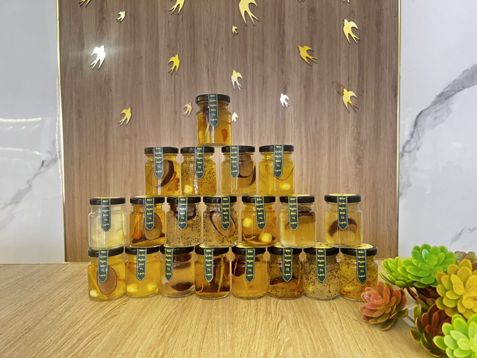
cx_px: 238
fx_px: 358
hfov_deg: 67.3
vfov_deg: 53.1
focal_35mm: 26
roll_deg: +0.4
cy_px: 179
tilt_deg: -2.2
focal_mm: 5.7
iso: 160
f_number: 1.5
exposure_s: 1/50
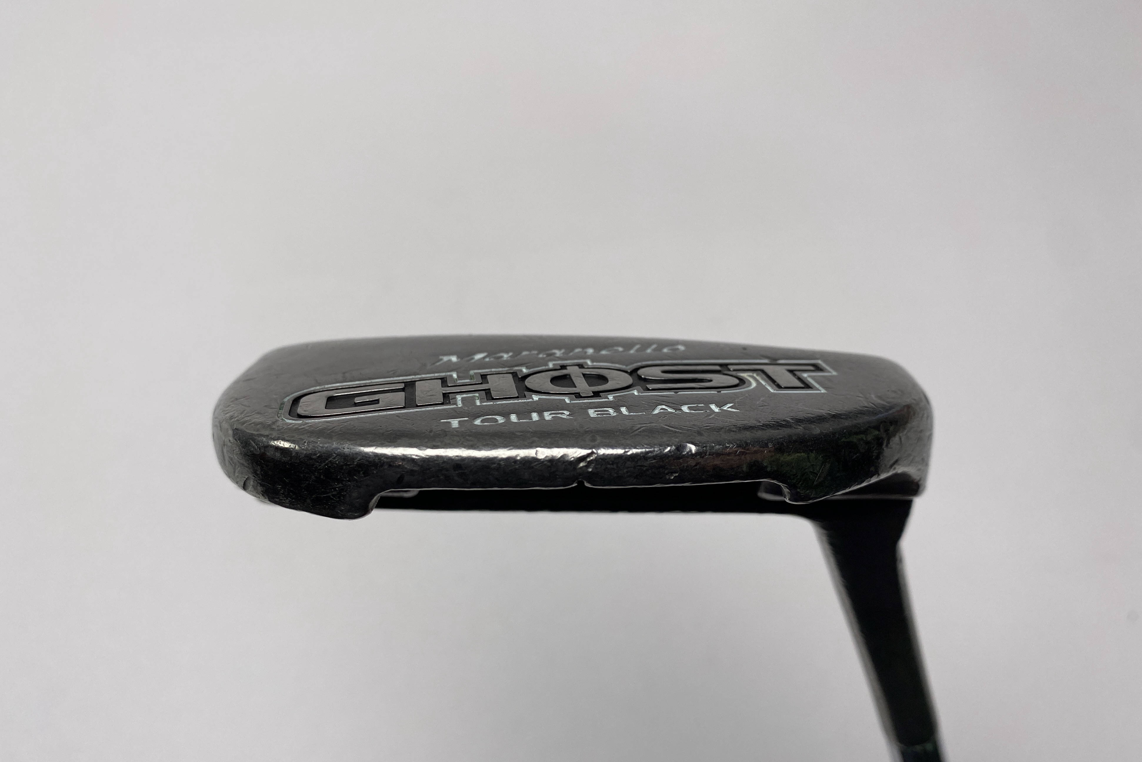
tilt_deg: -64.6
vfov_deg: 47.8
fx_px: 856
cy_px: 440
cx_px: 588
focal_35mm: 27
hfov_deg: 67.4
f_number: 1.8
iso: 32
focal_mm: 4.25
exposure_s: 1/431
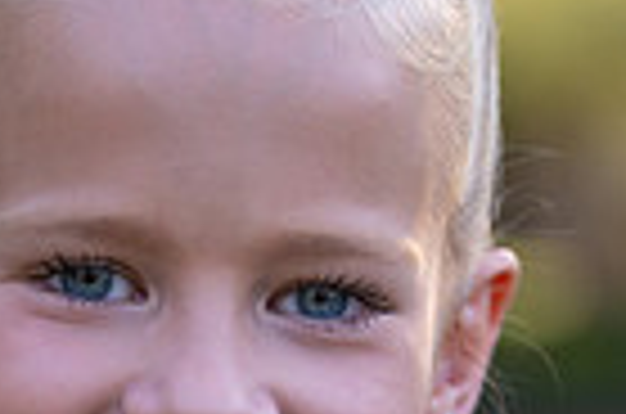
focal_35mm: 293
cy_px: 425
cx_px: 153
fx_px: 5083
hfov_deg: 7.0
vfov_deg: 4.7
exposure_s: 1/320
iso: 200
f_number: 2.8
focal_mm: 70
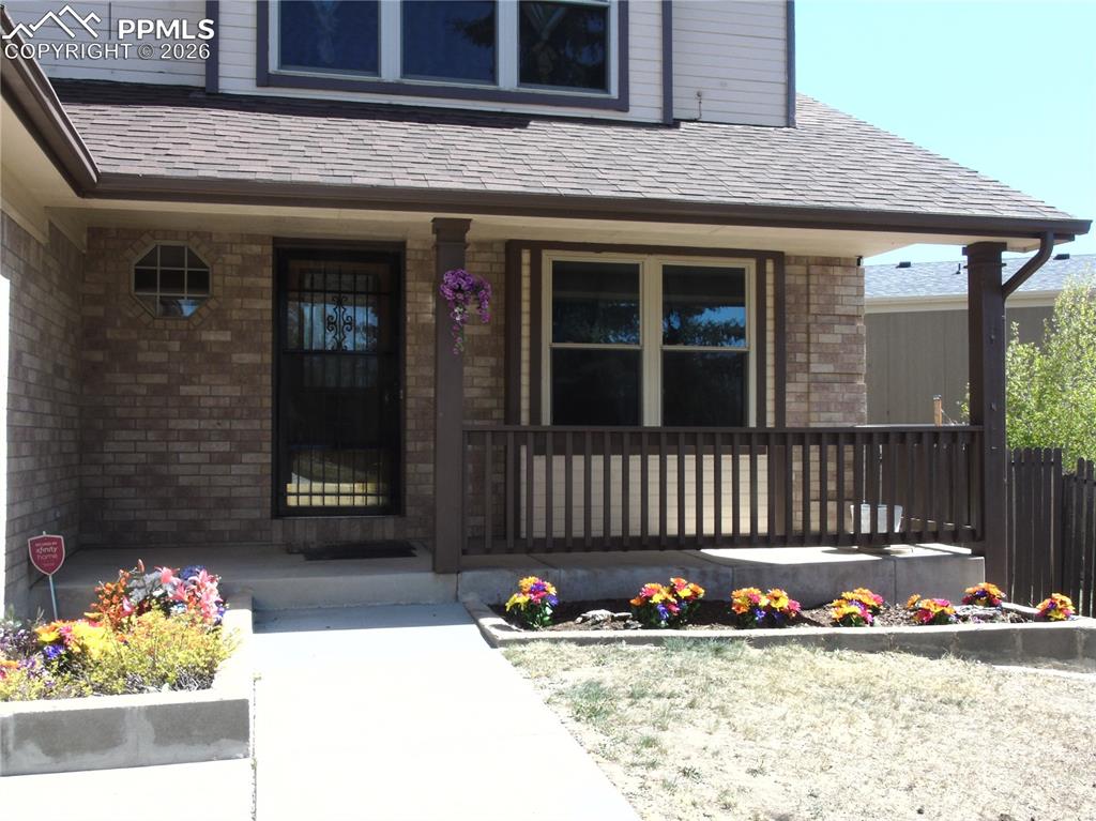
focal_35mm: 34
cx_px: 548
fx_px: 1076
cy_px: 410
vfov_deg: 41.8
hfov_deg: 54.0
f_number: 3.8
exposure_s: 1/100
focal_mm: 6.1
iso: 80
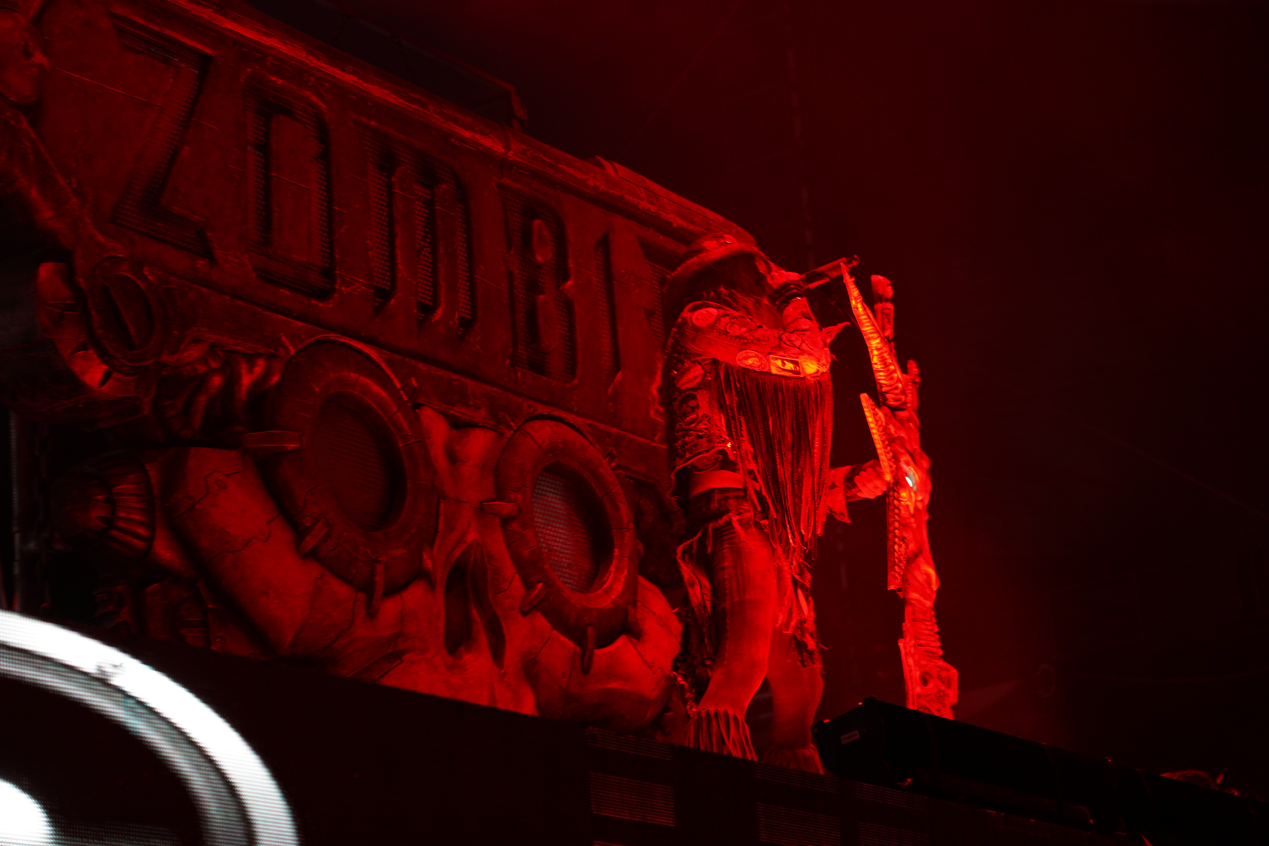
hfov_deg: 23.4
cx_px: 634
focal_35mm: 87
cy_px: 423
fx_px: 3067
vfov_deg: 15.7
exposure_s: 1/125
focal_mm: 87
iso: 1000
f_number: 4
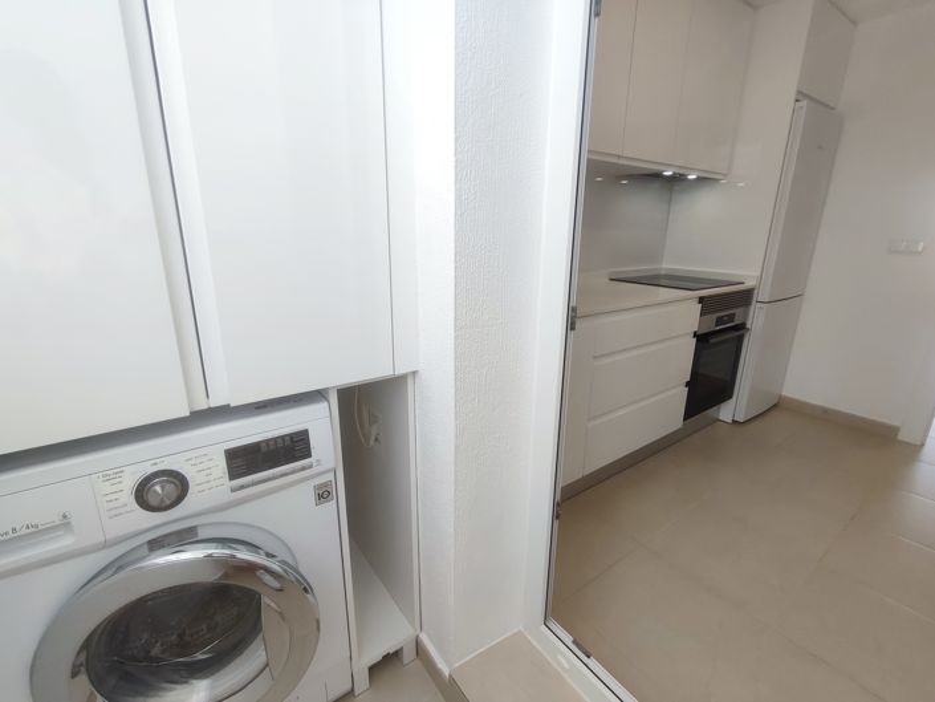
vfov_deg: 78.1
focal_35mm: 16
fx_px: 432
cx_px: 468
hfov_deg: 94.5
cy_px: 351
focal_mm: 1.65
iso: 50
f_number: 2.2
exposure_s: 1/124
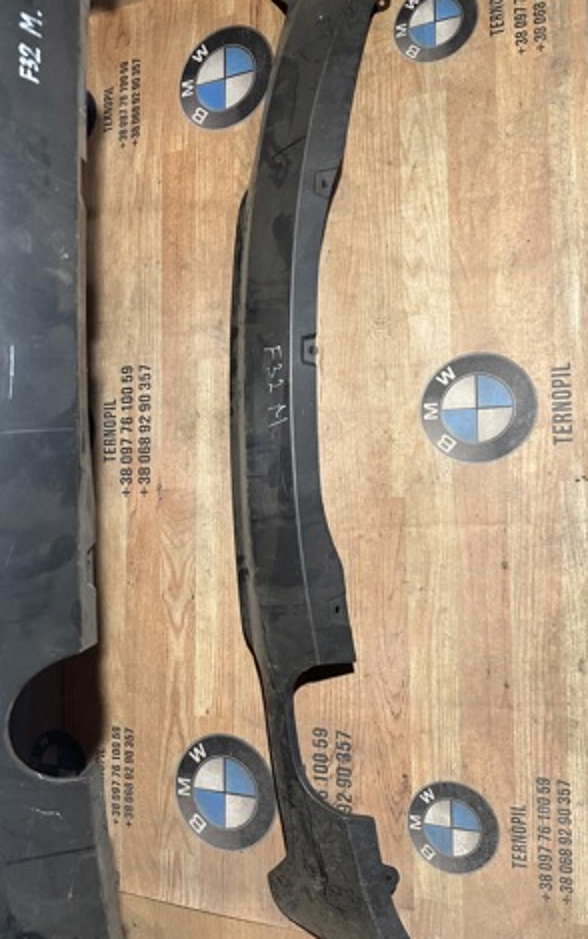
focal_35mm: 26
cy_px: 473
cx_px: 282
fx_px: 666
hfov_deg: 47.6
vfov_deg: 70.4
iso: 200
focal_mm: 6.86
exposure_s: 1/100
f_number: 1.78
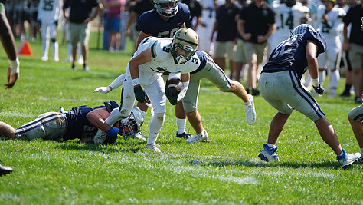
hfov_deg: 7.2
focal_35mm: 300
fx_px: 2889
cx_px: 191
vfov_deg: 4.1
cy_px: 64
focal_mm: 234
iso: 400
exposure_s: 1/3200
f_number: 2.8
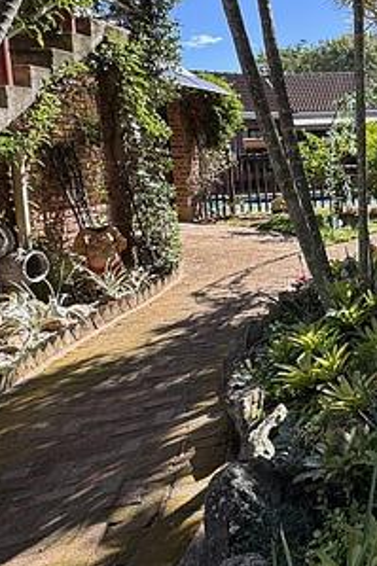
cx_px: 470
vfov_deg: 49.1
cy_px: 214
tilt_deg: -4.8
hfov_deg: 28.8
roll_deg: +2.4
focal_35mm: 39
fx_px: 613
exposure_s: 1/303
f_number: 2.2
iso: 40
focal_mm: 2.22
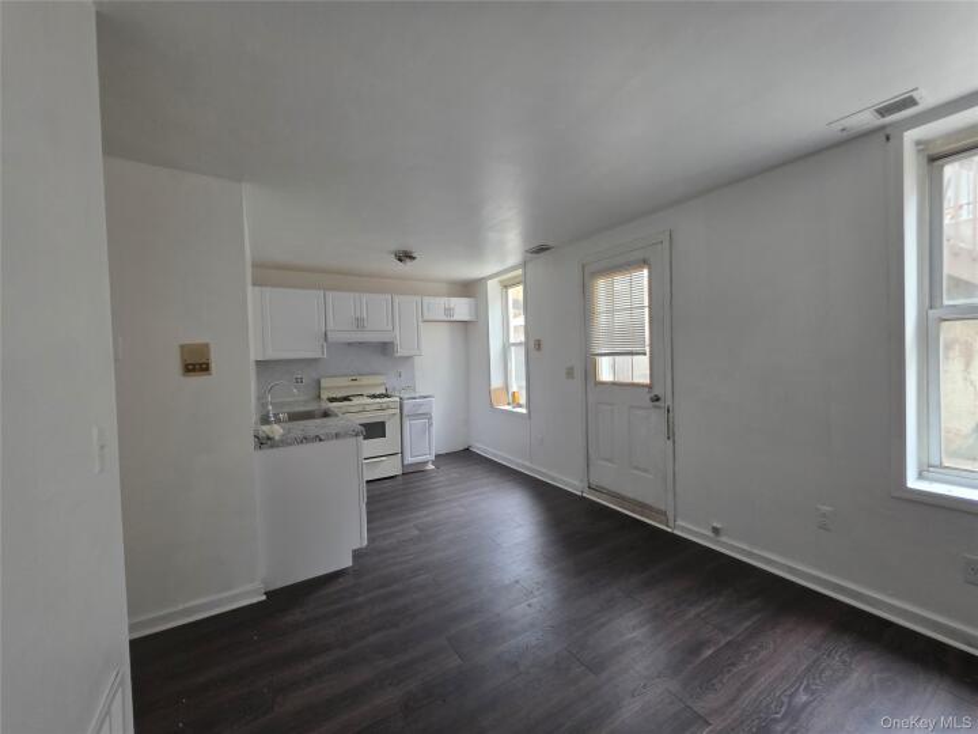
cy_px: 367
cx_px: 489
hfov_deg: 106.2
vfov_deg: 89.9
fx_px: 367
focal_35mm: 13
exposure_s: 1/60
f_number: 1.9
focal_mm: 2.2
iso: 200
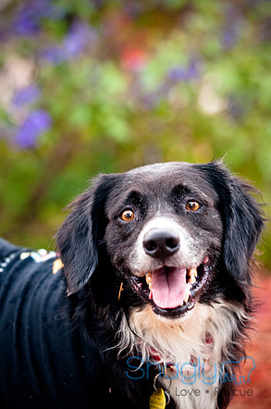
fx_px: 1819
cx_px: 134
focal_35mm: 161
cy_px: 206
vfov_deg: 12.8
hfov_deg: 8.5
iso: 400
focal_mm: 105
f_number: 2.8
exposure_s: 1/80
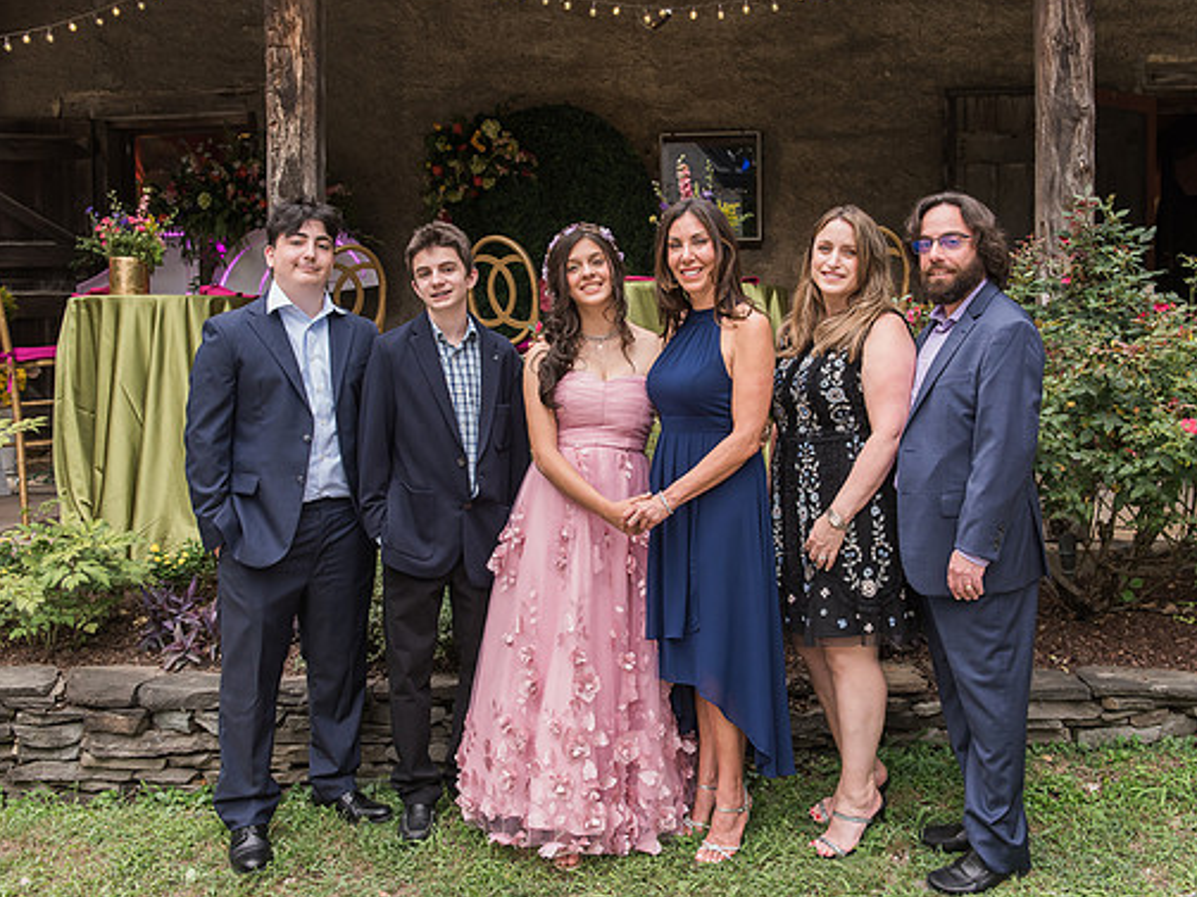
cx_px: 639
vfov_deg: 37.7
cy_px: 436
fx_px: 1314
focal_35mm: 38
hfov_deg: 49.0
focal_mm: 32
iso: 640
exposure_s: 1/200
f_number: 4.5
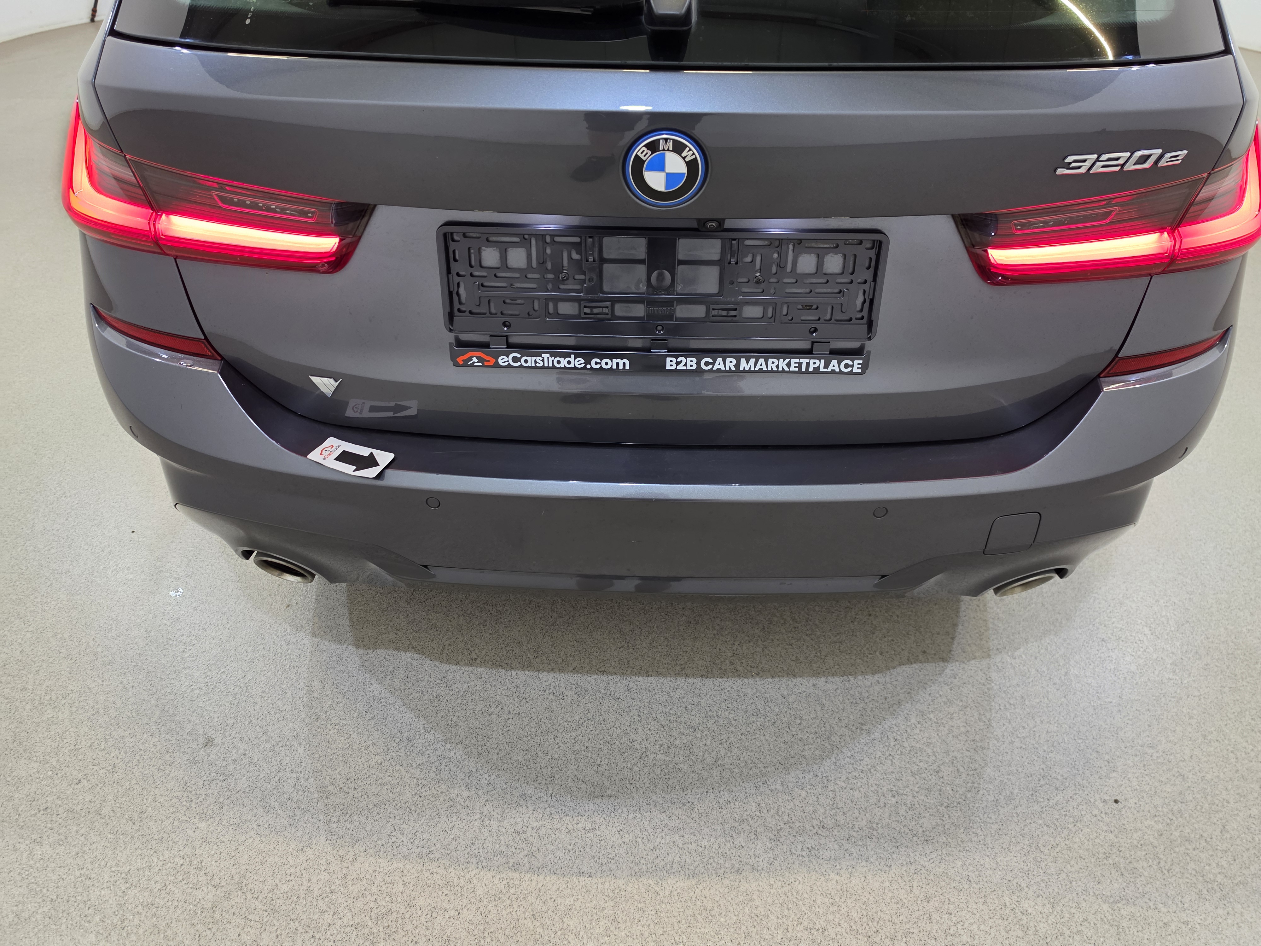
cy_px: 473
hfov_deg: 73.9
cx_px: 630
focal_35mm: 23
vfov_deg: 58.9
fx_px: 838
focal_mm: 6.5
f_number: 1.4
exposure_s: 1/100
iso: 200
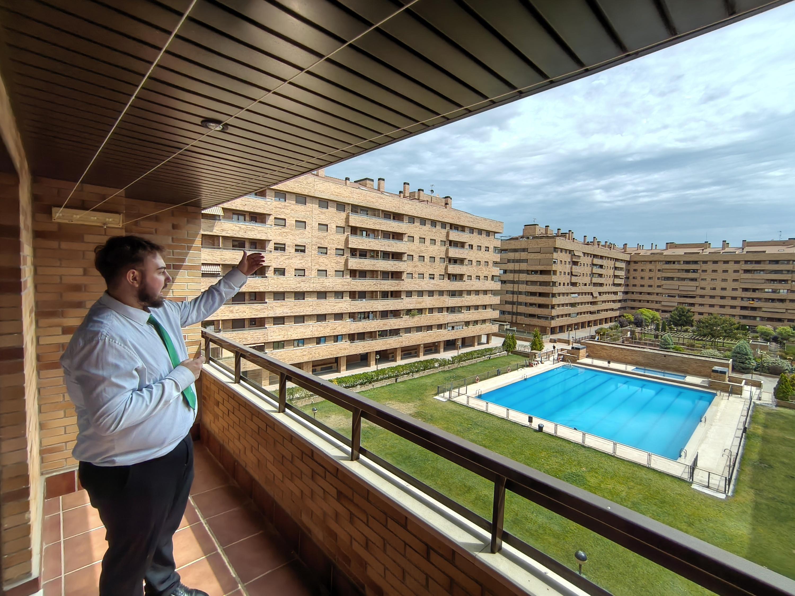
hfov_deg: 98.2
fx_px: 344
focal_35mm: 15
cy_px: 298
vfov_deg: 81.7
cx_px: 398
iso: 104
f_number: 2.2
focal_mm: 1.64
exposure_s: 1/1282
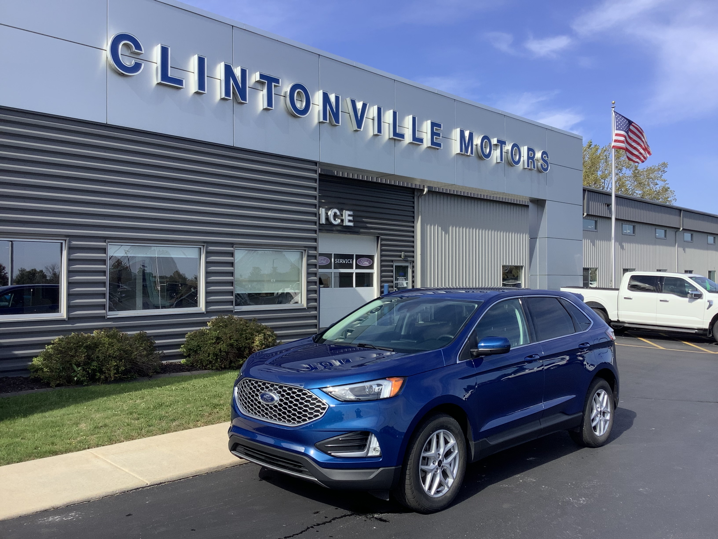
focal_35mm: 31
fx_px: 643
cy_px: 270
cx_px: 359
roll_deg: +1.7
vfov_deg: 45.4
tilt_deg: +0.7
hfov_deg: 58.4
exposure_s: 1/849
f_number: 2.4
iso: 25
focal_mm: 3.3
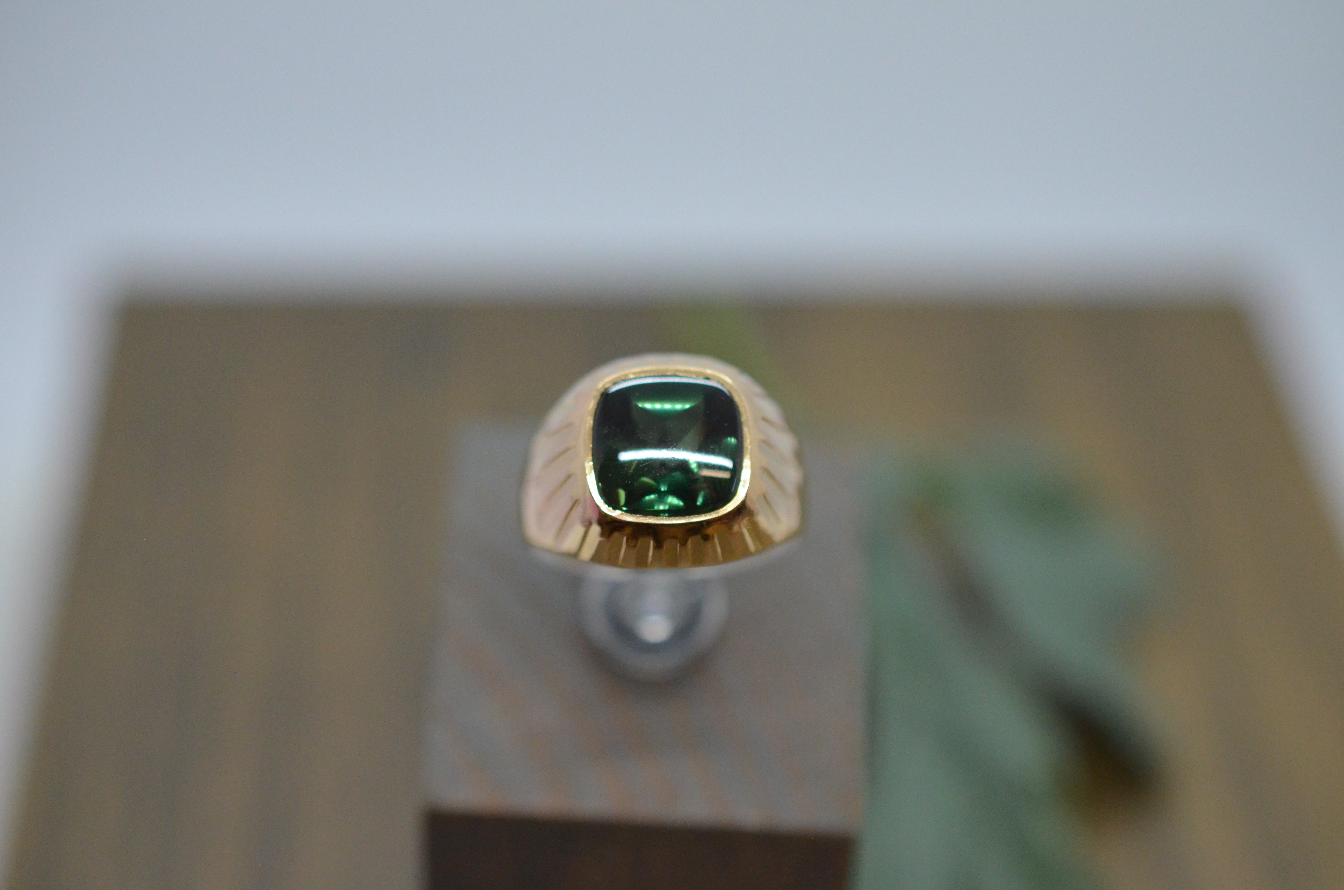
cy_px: 445
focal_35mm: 60
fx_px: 2235
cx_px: 672
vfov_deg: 22.5
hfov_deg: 33.5
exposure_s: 1/2500
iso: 2500
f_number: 4
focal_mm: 40
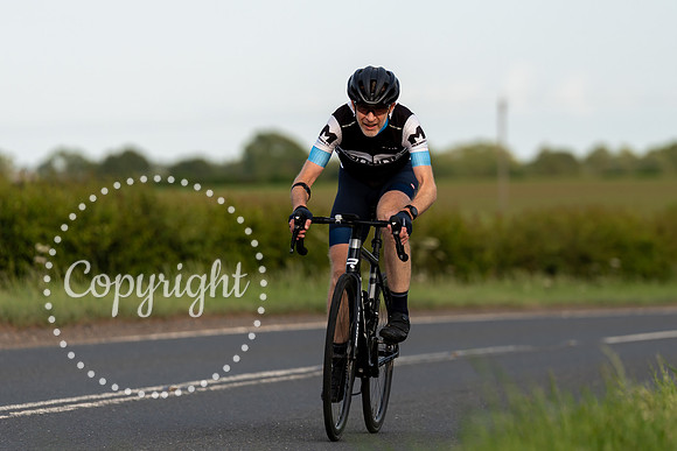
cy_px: 186
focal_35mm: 277
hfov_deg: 7.4
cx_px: 399
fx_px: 5217
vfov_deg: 5.0
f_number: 3.2
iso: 160
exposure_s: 1/1000
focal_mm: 182
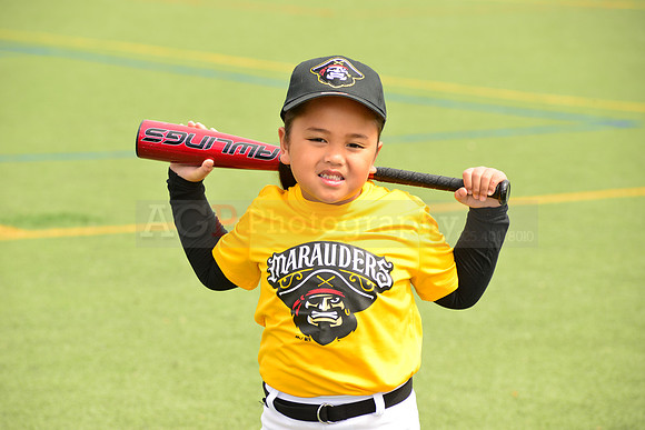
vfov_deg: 8.1
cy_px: 215
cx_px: 322
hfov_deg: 12.1
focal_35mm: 170
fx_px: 3046
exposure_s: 1/250
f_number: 9
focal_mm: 170
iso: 200
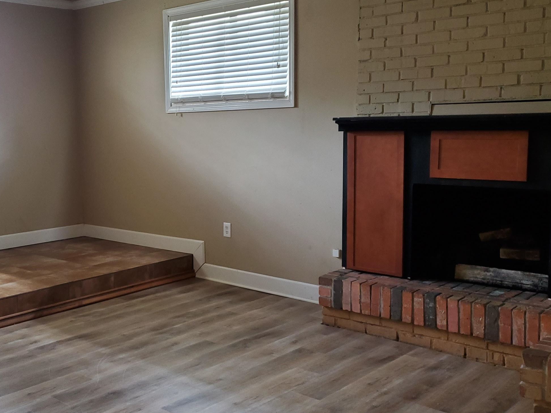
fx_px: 653
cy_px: 208
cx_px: 154
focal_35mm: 41
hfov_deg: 44.6
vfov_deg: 35.1
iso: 200
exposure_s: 1/59
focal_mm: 4.3
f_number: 1.5
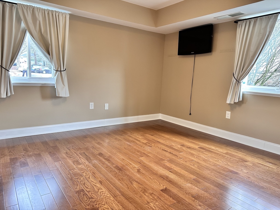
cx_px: 140
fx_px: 194
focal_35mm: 24
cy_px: 105
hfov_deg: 71.6
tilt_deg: -8.4
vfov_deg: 56.8
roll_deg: -2.2
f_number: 1.78
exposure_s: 1/60
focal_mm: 6.86
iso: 250
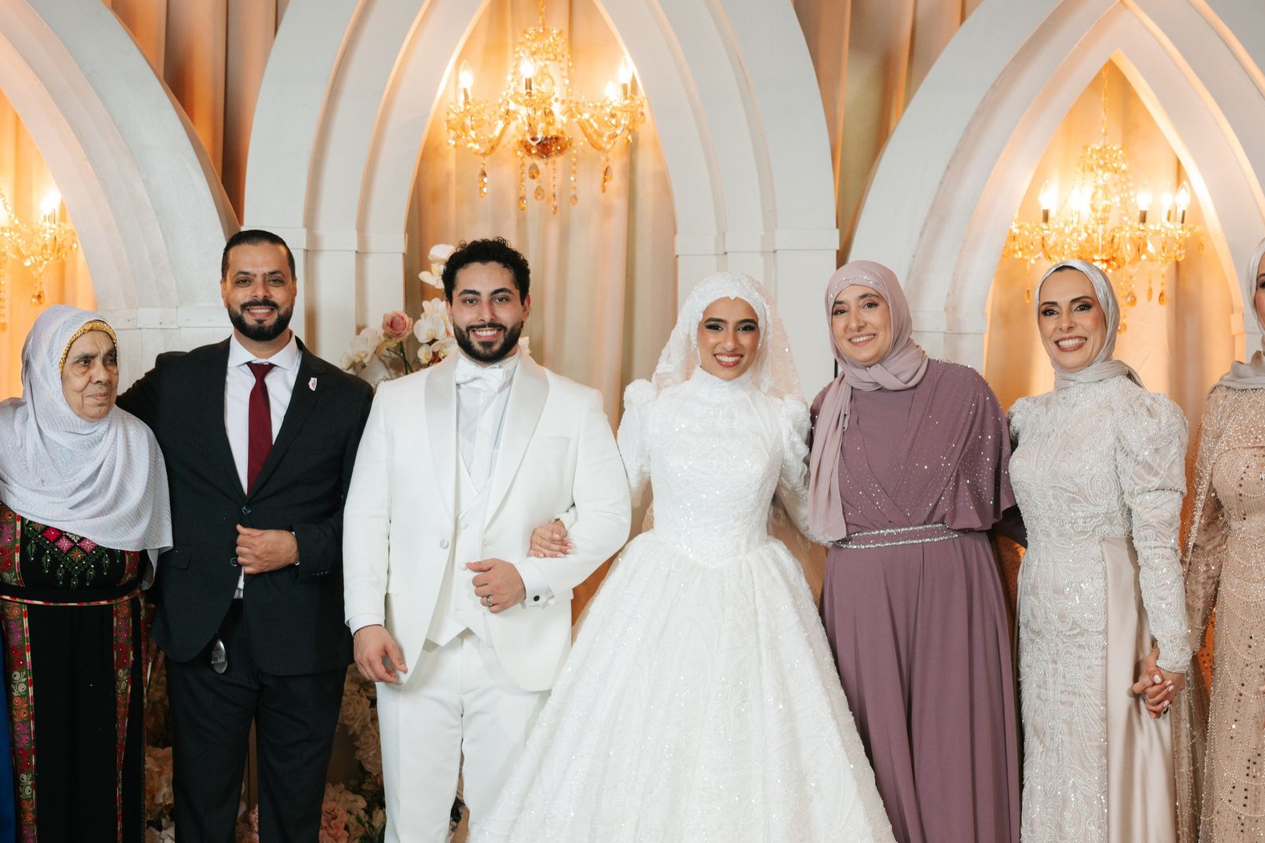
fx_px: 2424
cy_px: 609
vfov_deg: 19.6
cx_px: 601
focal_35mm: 69
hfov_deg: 29.2
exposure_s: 1/200
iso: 500
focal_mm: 42
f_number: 3.2
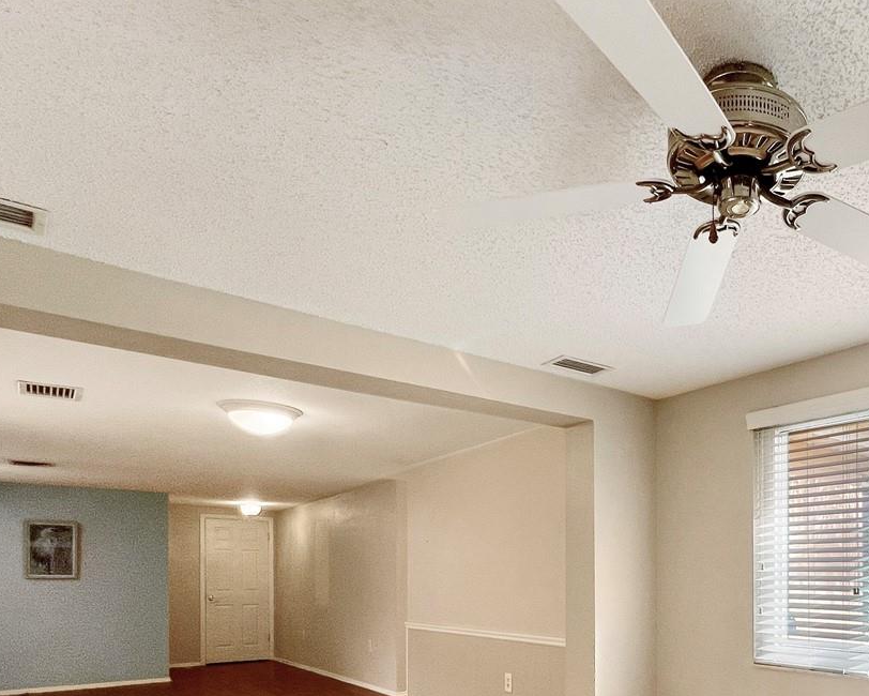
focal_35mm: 25
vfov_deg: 52.0
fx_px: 643
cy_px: 587
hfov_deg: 62.0
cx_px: 704
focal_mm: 1.57
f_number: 1.8
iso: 50
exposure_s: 1/120
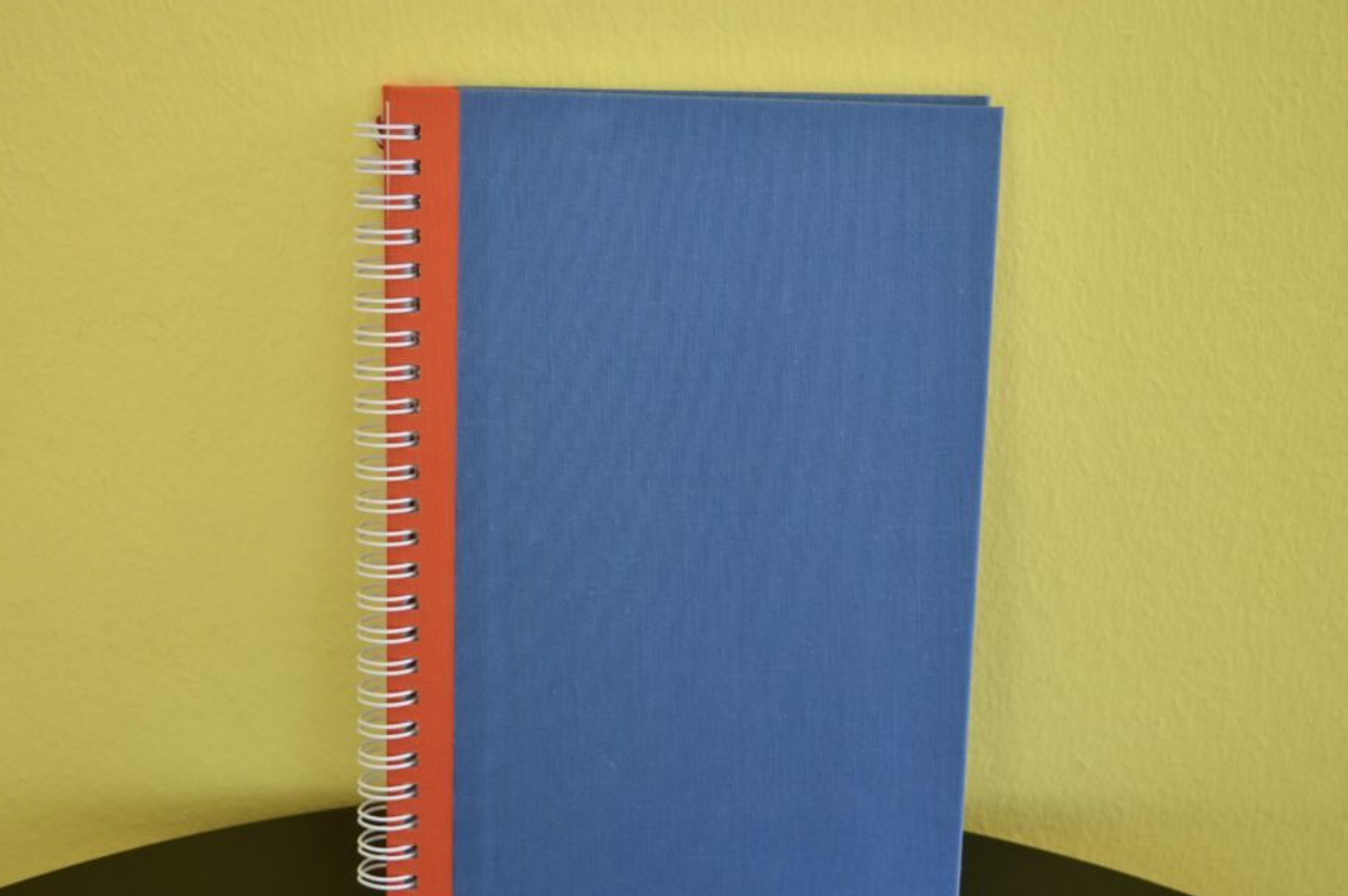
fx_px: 2095
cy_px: 509
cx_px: 642
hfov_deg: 35.7
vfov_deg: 24.1
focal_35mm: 56
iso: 400
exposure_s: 1/100
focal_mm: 32
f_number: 5
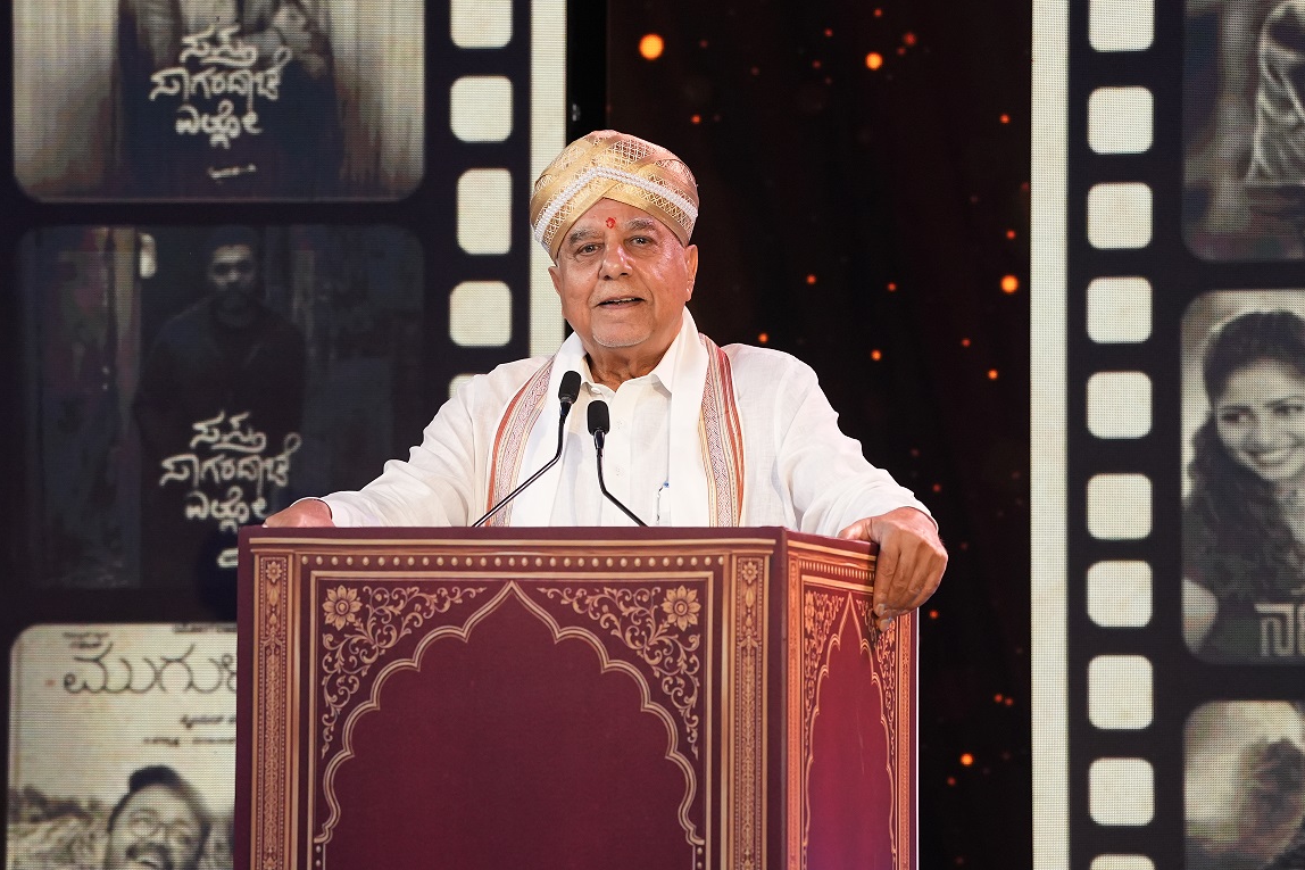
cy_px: 434
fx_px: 10909
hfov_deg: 6.8
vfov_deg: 4.6
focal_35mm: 301
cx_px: 652
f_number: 5
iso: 2000
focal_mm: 200
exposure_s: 1/160
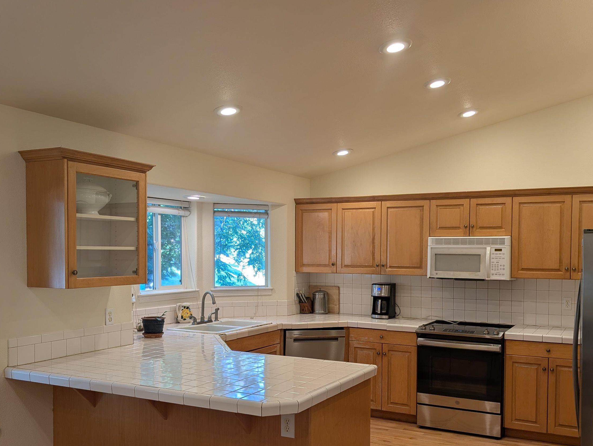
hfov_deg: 55.1
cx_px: 337
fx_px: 566
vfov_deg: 42.7
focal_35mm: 33
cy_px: 277
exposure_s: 1/30
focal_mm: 6.9
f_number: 1.68
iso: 23
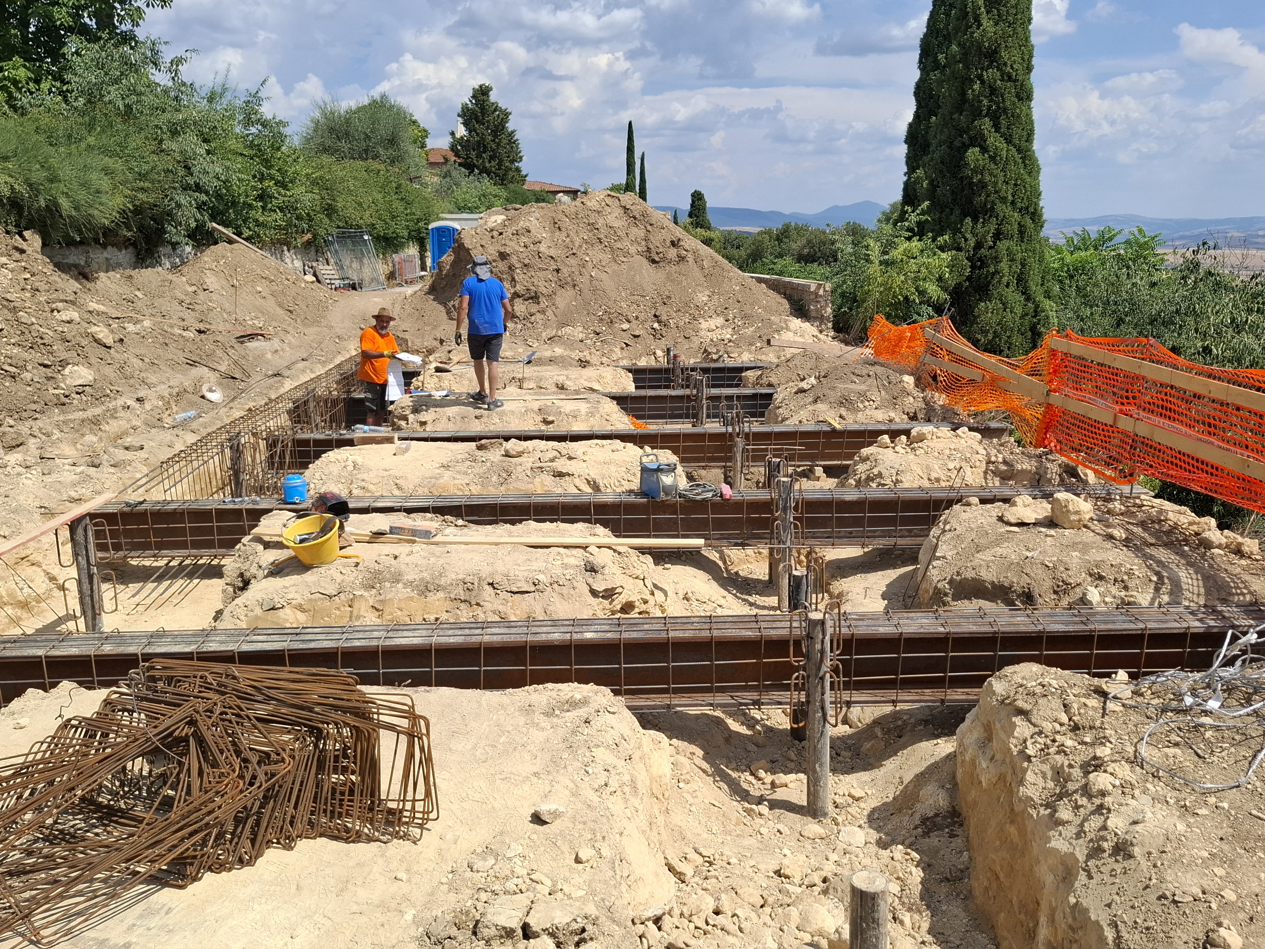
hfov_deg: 63.4
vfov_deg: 49.7
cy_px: 494
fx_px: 1023
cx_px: 632
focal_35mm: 28
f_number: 1.8
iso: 50
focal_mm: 5.54
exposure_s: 1/2457
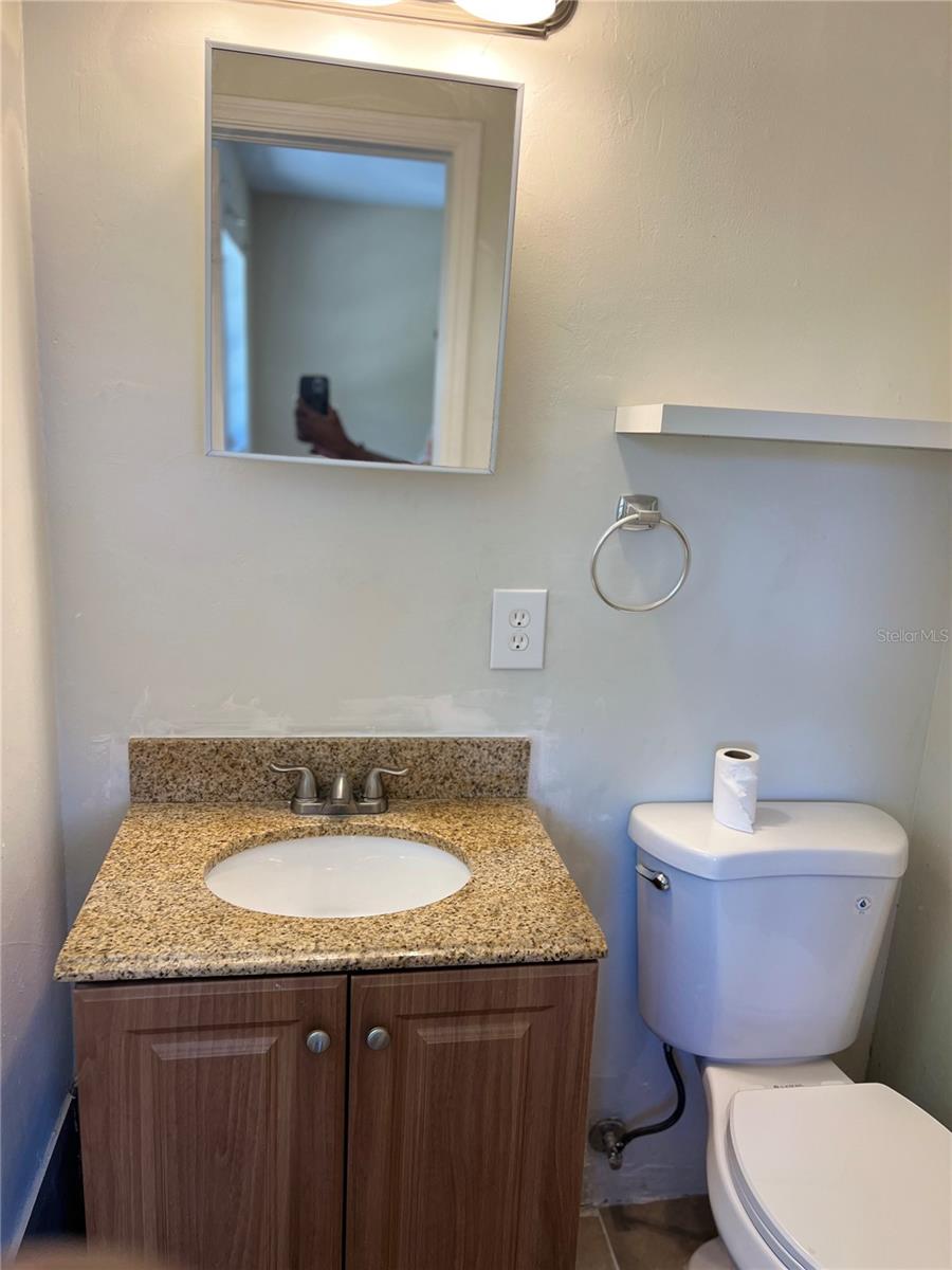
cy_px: 635
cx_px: 476
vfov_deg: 67.3
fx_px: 953
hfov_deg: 53.1
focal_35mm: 26
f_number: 1.5
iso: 64
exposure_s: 1/120
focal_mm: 5.7
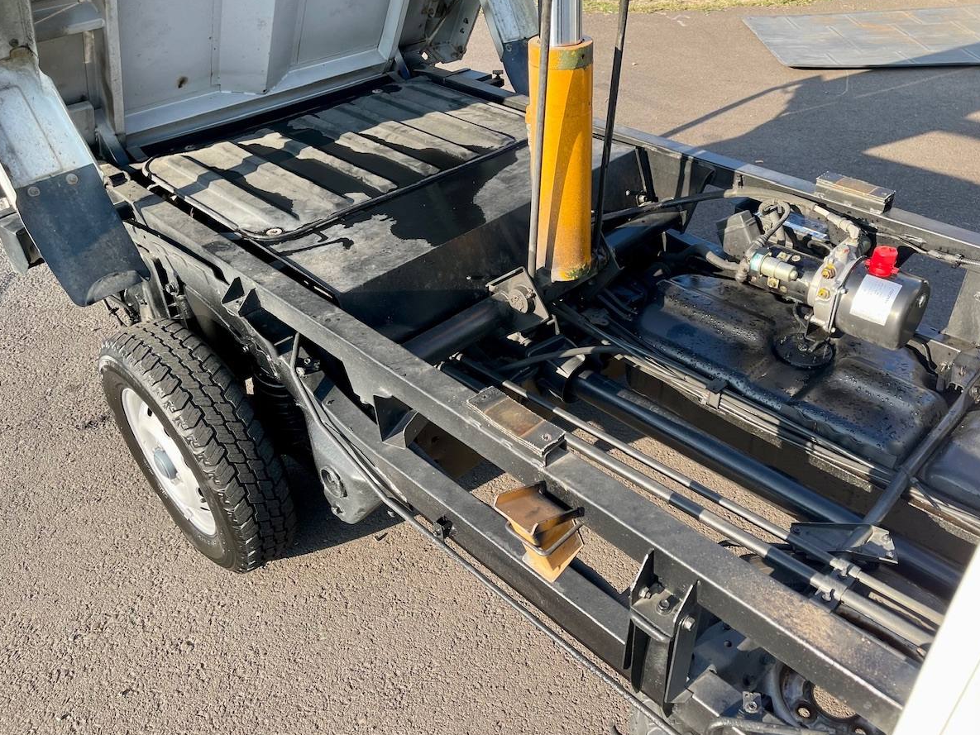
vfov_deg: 51.3
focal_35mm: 27
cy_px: 348
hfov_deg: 65.2
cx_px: 525
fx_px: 764
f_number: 1.6
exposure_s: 1/455
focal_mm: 5.1
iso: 32
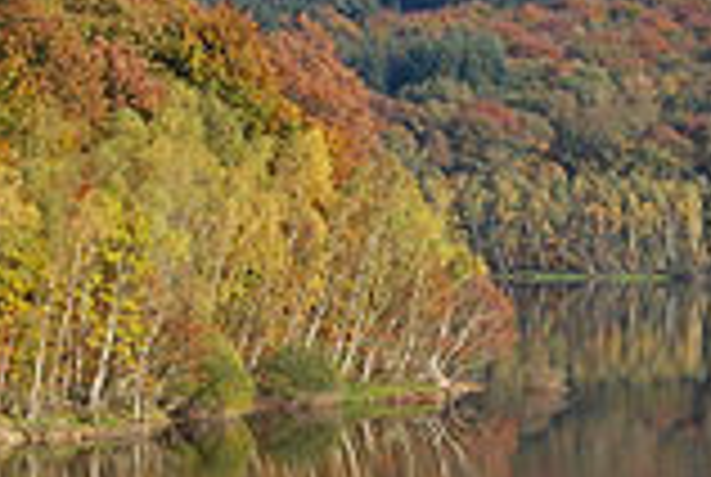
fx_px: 4658
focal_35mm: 235
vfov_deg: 5.9
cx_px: 338
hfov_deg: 8.7
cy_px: 162
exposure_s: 1/200
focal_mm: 55
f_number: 10
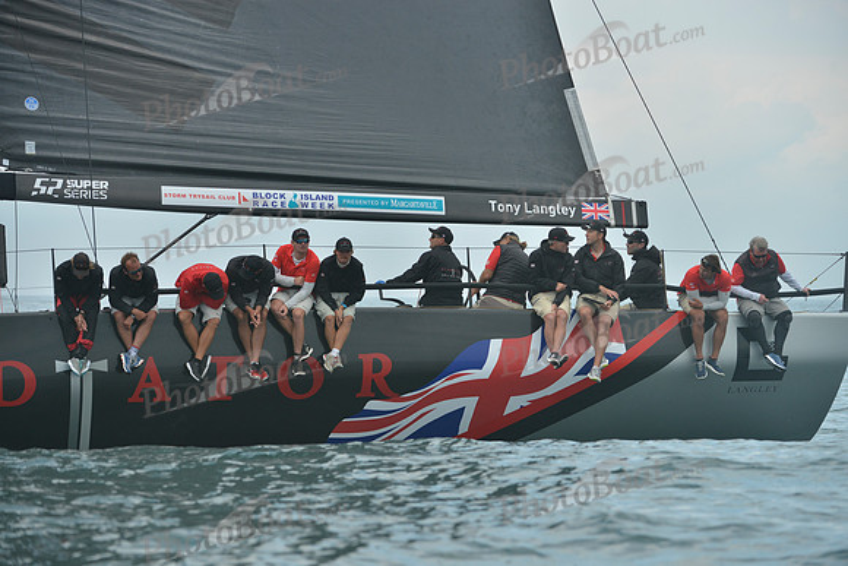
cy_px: 283
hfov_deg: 10.3
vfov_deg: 6.9
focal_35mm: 200
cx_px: 424
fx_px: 4712
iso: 280
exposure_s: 1/800
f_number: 5.6
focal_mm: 200
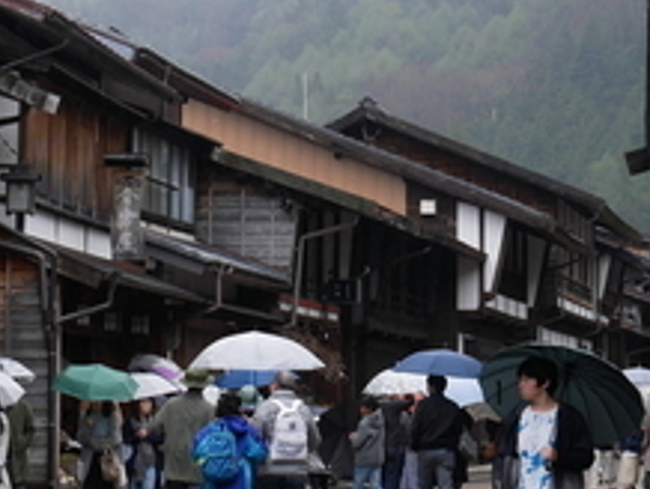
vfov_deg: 9.6
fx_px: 2895
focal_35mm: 154
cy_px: 139
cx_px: 206
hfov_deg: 12.8
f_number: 5.6
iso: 200
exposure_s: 1/160
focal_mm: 28
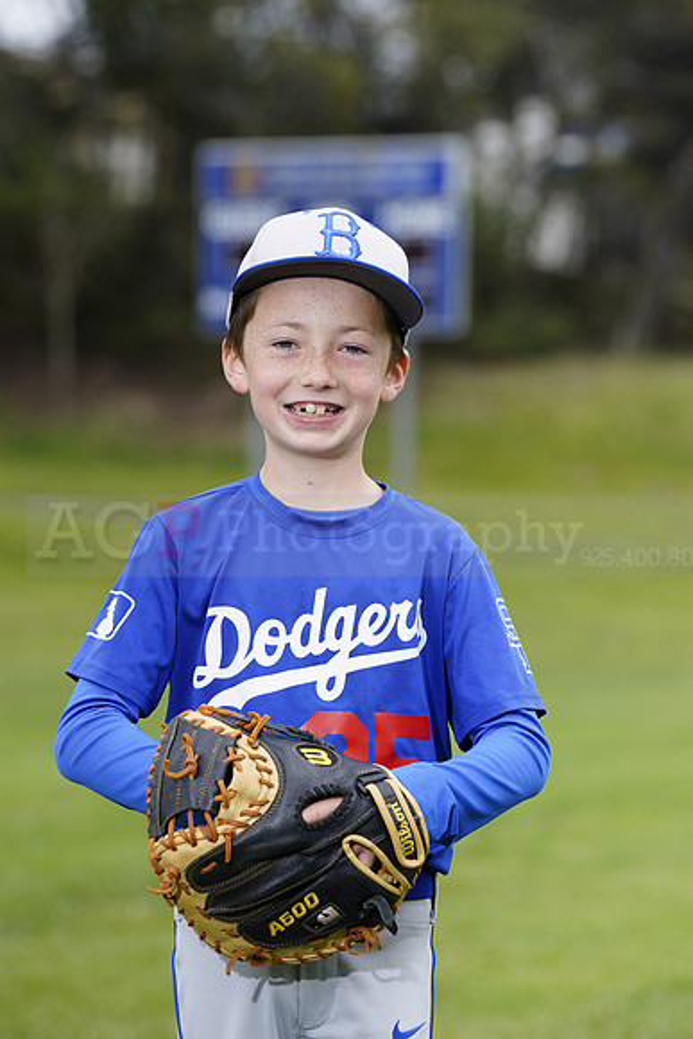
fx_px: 5511
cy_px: 520
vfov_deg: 10.8
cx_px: 346
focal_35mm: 191
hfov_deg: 7.2
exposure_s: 1/250
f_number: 6.3
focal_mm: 191
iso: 100
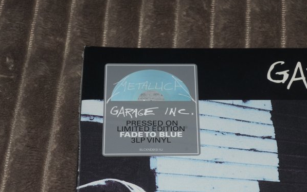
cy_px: 99
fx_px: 1092
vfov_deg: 10.0
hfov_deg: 16.0
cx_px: 153
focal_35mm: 131
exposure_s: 1/60
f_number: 14
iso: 400
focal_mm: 85
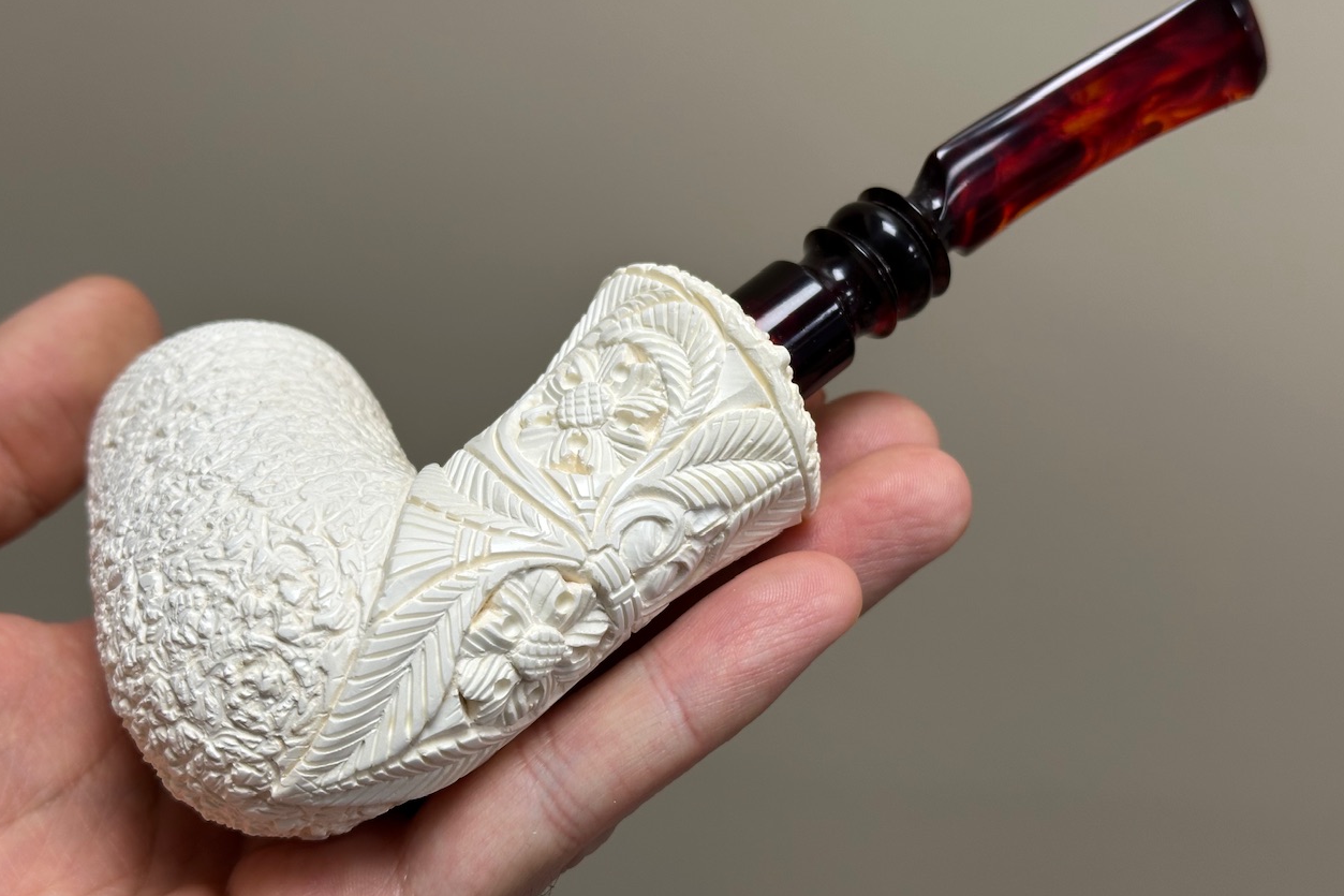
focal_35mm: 51
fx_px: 1904
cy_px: 442
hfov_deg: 38.9
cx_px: 674
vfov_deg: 26.5
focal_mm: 6.86
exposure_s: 1/121
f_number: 1.78
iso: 64
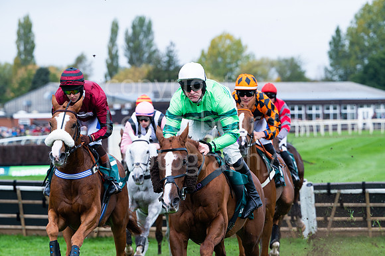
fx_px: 1657
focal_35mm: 155
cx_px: 192
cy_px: 128
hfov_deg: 13.3
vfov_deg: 8.8
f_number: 5
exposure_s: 1/1000
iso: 500
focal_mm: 155
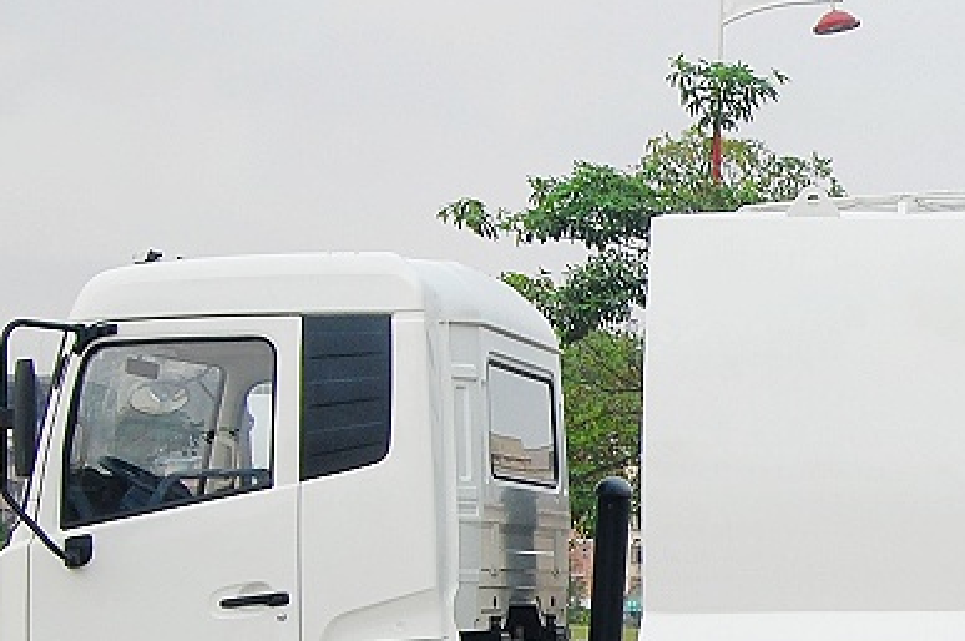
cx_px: 1097
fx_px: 3239
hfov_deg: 16.4
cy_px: 501
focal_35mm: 121
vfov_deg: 11.3
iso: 200
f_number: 11
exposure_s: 1/60
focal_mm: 26
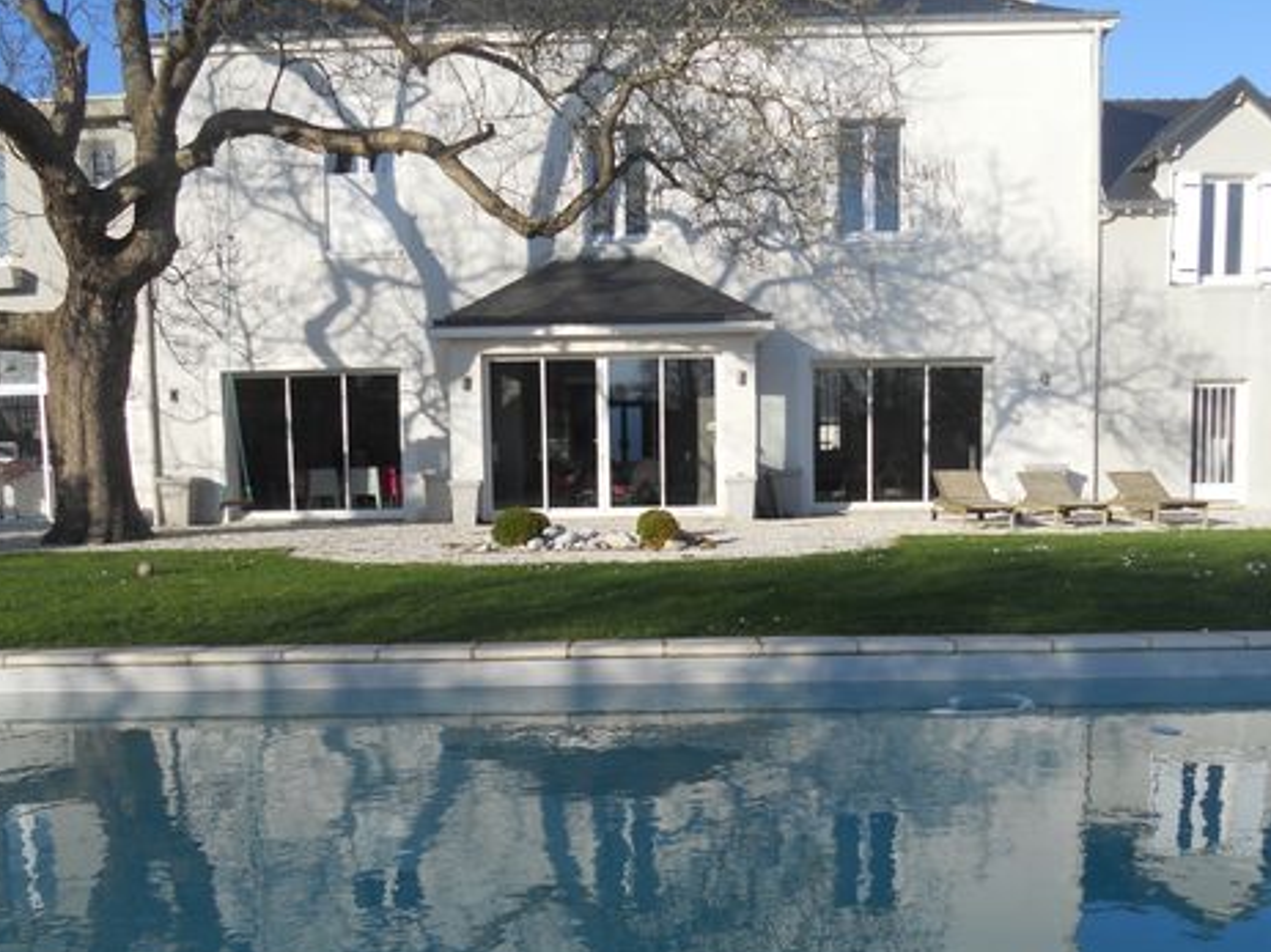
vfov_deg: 40.4
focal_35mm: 35
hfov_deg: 52.6
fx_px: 1285
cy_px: 595
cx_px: 604
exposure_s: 1/800
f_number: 3.2
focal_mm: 4.9
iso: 80
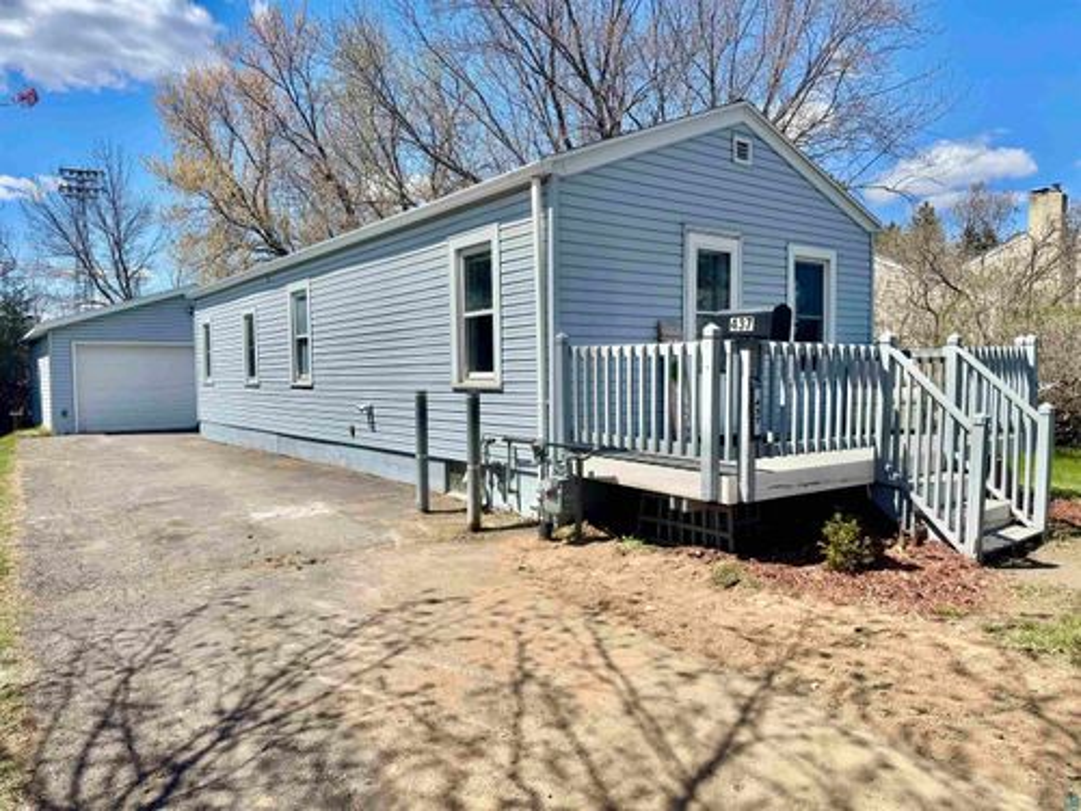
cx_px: 540
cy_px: 406
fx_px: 749
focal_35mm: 24
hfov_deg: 71.6
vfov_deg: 56.8
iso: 80
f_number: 1.78
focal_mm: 6.76
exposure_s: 1/5814
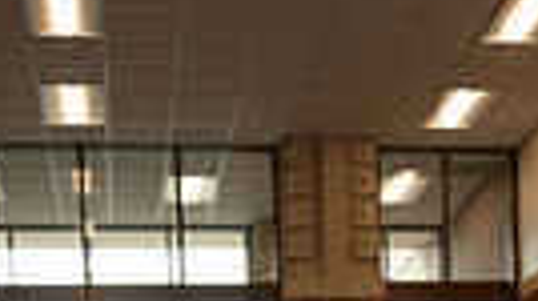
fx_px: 1453
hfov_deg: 20.9
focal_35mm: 102
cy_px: 742
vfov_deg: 10.2
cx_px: 321
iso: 1000
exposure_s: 1/125
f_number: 6.3
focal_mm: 29
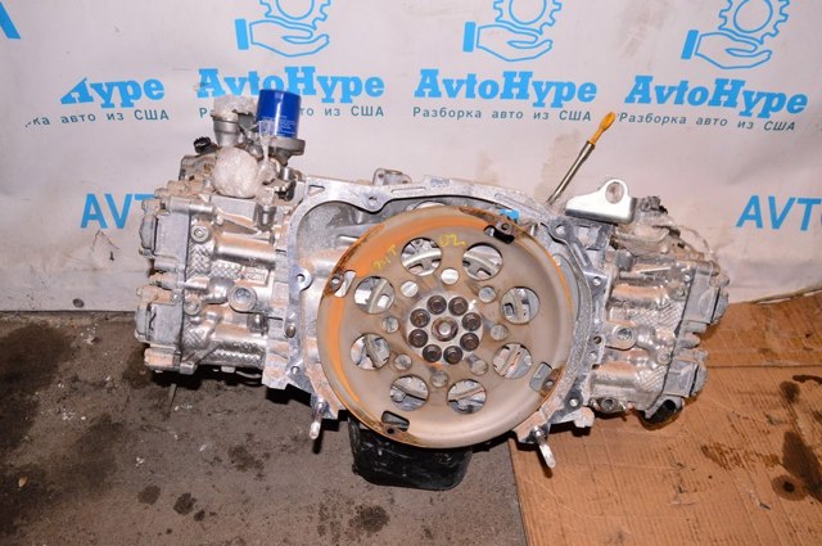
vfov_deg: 43.5
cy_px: 273
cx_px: 411
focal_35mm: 30
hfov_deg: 62.0
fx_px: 684
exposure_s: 1/160
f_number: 8
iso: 1600
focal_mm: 20
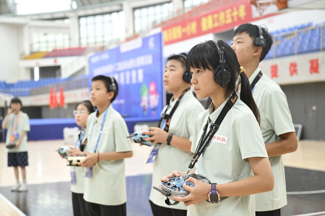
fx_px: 523
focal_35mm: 58
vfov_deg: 23.4
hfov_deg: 34.5
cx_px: 162
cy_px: 108
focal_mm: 58
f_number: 4
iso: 3200
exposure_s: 1/400
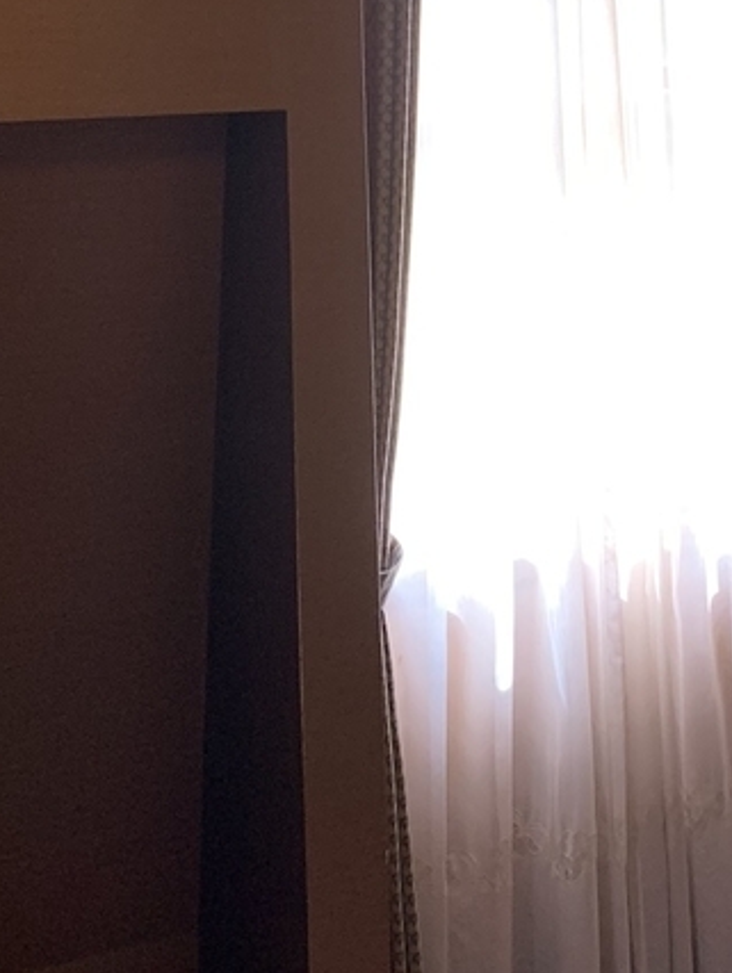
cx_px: 591
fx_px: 2055
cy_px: -16
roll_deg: +1.4
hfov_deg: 20.0
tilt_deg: +6.4
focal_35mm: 73
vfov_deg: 25.3
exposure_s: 1/60
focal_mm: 4.25
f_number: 1.8
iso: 100
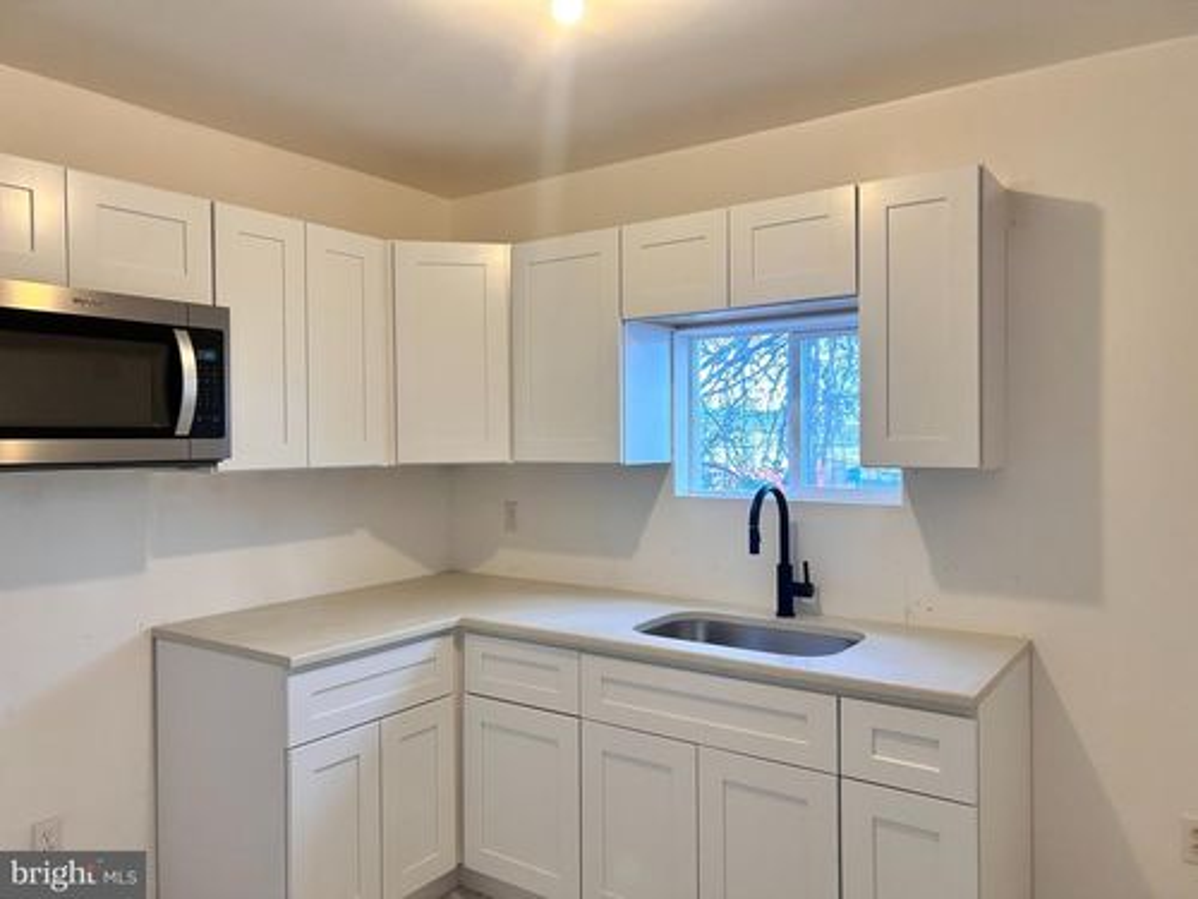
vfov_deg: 53.1
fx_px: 900
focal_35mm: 26
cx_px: 599
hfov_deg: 67.3
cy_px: 450
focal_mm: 5.7
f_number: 1.5
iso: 125
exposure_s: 1/120
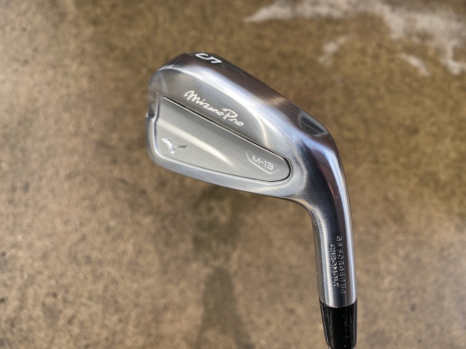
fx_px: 337
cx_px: 233
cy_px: 174
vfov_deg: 54.9
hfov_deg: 69.4
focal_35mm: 25
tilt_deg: -66.7
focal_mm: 4.25
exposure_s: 1/293
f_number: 1.8
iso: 32
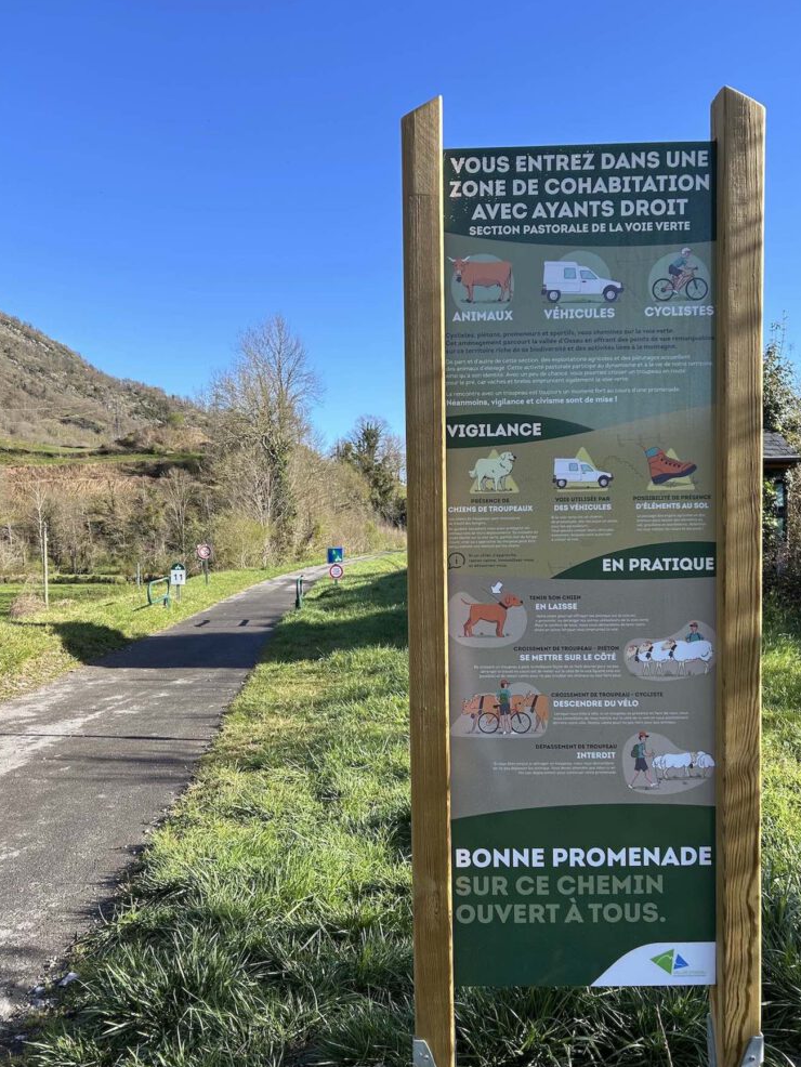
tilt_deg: -1.5
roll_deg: +1.0
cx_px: 409
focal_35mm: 27
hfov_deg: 51.4
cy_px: 551
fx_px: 833
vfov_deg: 65.3
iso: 50
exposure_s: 1/1621
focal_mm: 5.7
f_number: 1.5
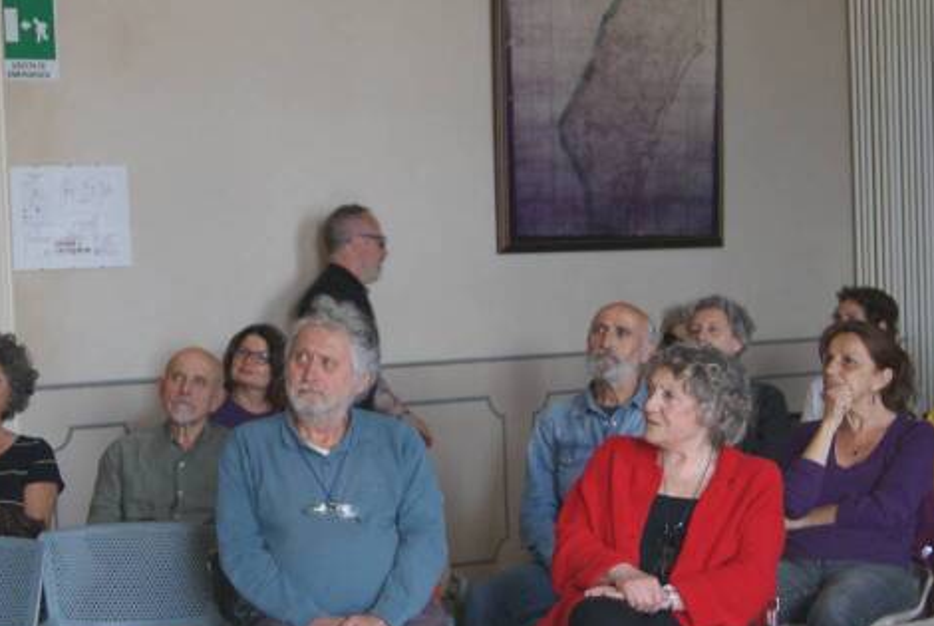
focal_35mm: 98
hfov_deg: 20.7
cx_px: 266
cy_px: 409
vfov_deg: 14.0
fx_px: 2547
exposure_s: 1/60
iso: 320
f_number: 4.5
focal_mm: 30
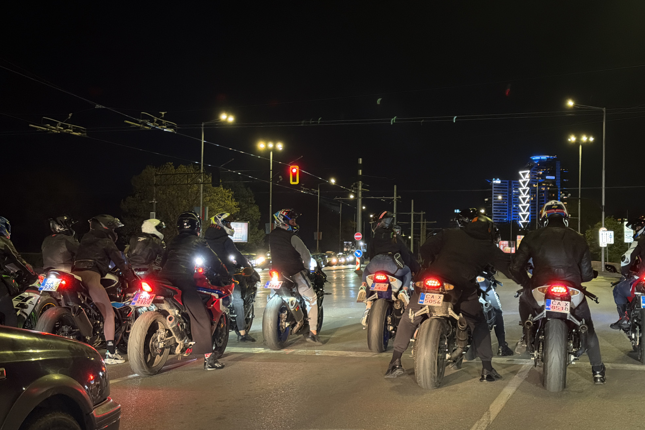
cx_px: 322
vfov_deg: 26.5
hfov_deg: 38.9
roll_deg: -1.6
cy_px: 189
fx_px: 914
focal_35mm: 51
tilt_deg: +4.0
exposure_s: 1/25
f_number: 1.78
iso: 640
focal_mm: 6.76
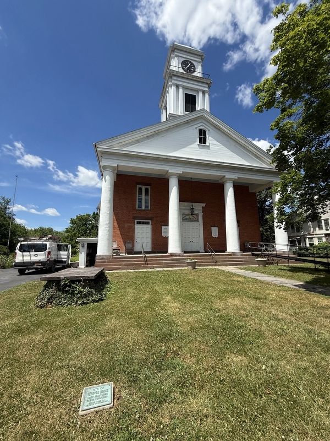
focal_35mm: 14
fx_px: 178
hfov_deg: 85.7
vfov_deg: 102.1
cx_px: 165
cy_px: 220
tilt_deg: +10.3
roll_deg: -0.7
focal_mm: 2.22
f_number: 2.2
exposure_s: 1/1961
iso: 50
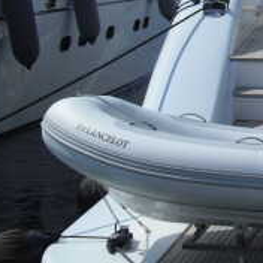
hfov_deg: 14.0
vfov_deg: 14.8
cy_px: 0
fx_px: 997
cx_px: 409
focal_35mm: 116
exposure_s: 1/320
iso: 64
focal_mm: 6.3
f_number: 7.8
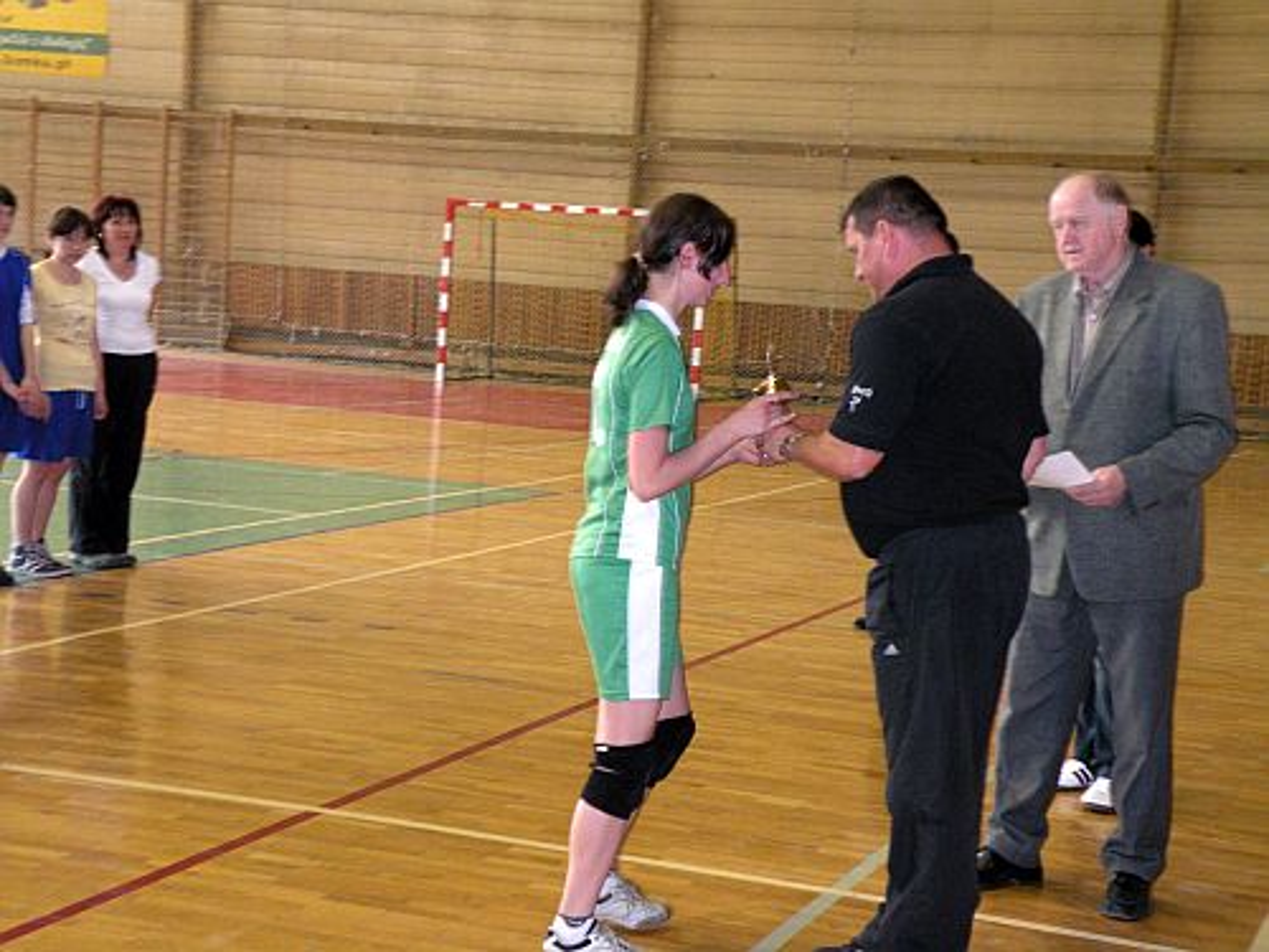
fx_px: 2456
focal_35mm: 67
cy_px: 476
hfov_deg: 29.0
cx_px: 634
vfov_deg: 21.9
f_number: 3.5
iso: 344
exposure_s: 1/30
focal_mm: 11.9
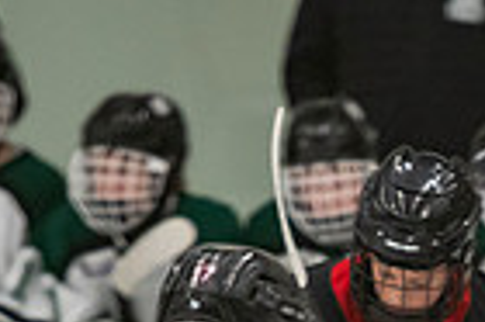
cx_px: 641
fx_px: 12824
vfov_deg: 1.4
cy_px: 652
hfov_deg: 2.2
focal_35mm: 953
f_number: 3.2
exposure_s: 1/640
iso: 2000
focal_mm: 185
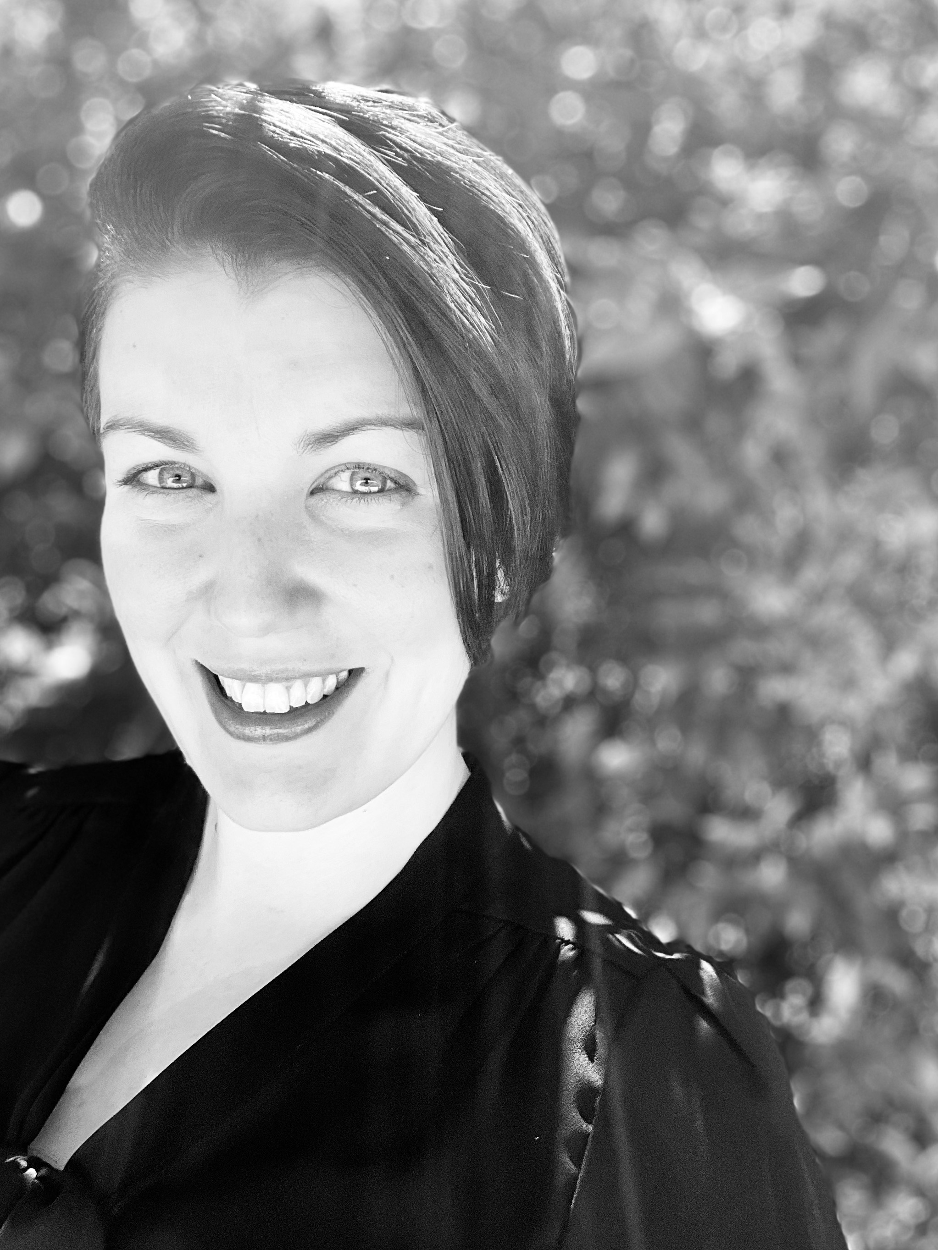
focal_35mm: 30
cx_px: 469
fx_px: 1084
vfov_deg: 60.0
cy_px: 625
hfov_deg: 46.8
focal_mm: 2.71
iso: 25
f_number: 2.2
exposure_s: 1/443
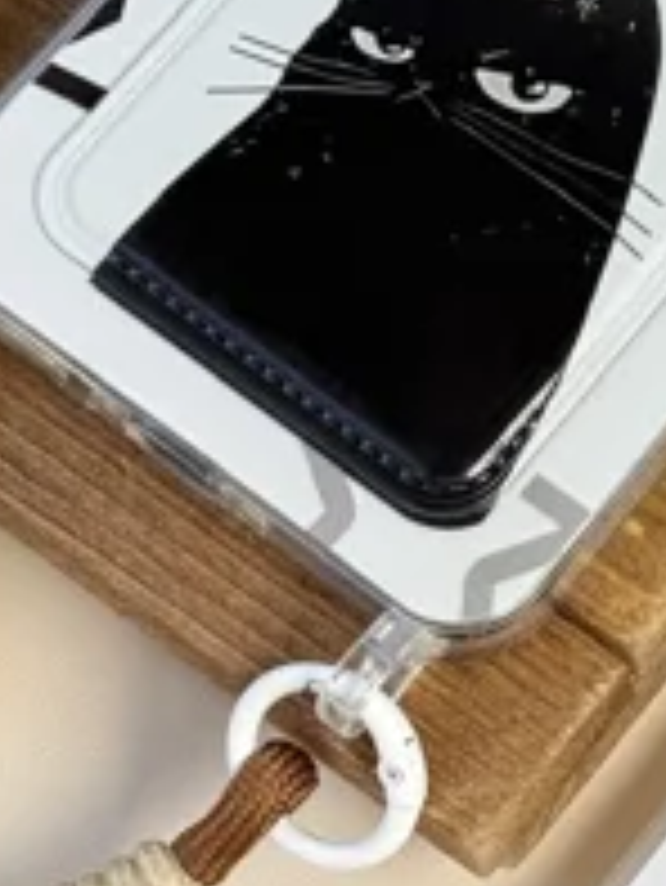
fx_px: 3998
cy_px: 364
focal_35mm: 156
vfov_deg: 12.6
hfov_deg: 9.3
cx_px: 968
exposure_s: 1/1795
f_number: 1.78
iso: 80
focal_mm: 6.76
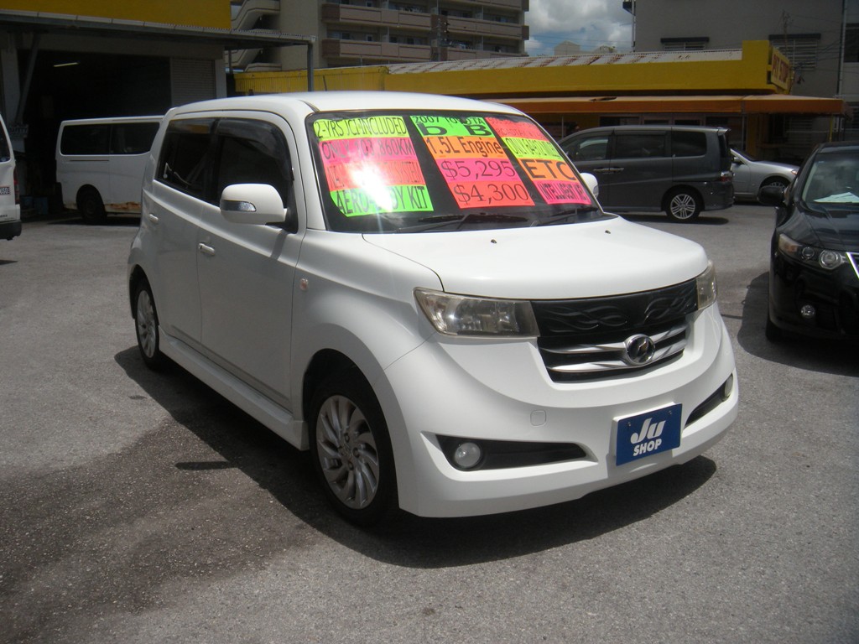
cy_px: 322
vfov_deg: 40.7
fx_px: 869
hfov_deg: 52.6
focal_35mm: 35
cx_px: 430
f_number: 6.4
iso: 89
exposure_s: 1/906
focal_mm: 5.9
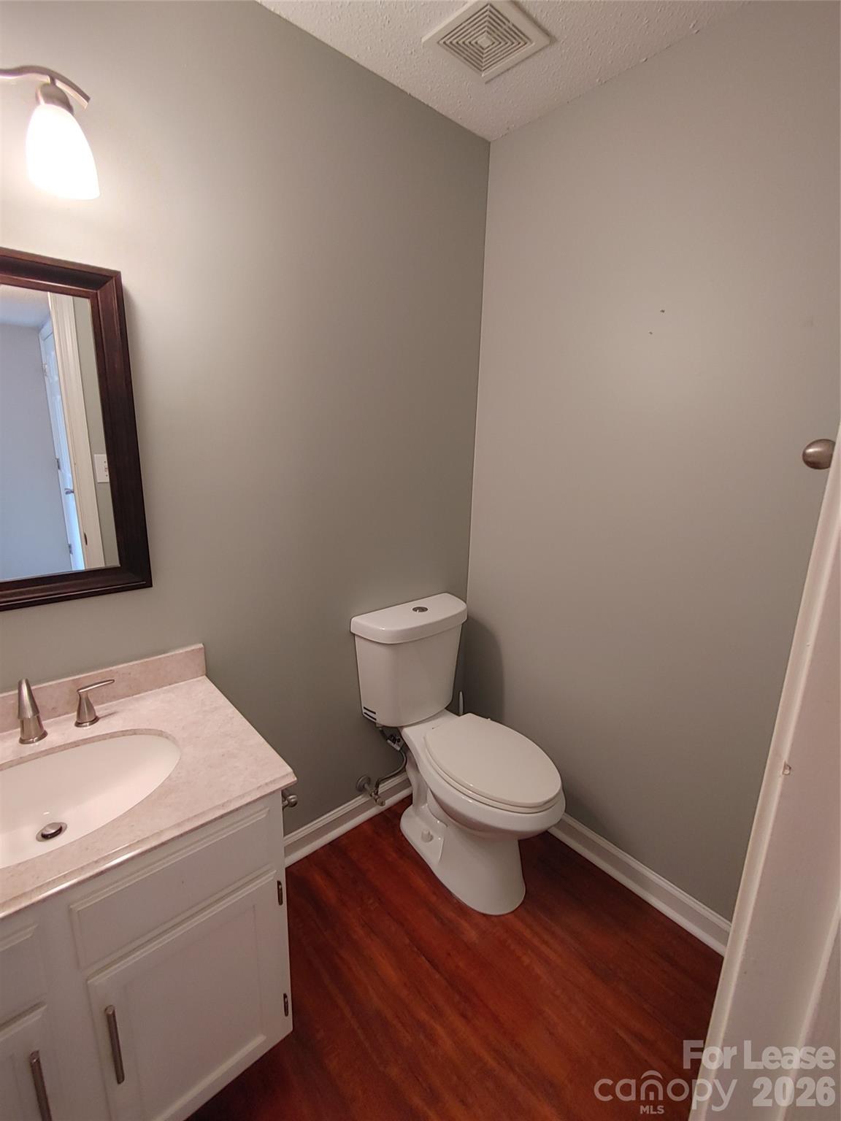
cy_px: 560
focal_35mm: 15
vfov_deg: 98.2
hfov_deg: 81.7
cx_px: 420
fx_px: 486
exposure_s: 1/30
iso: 150
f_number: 2.2
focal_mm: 1.6
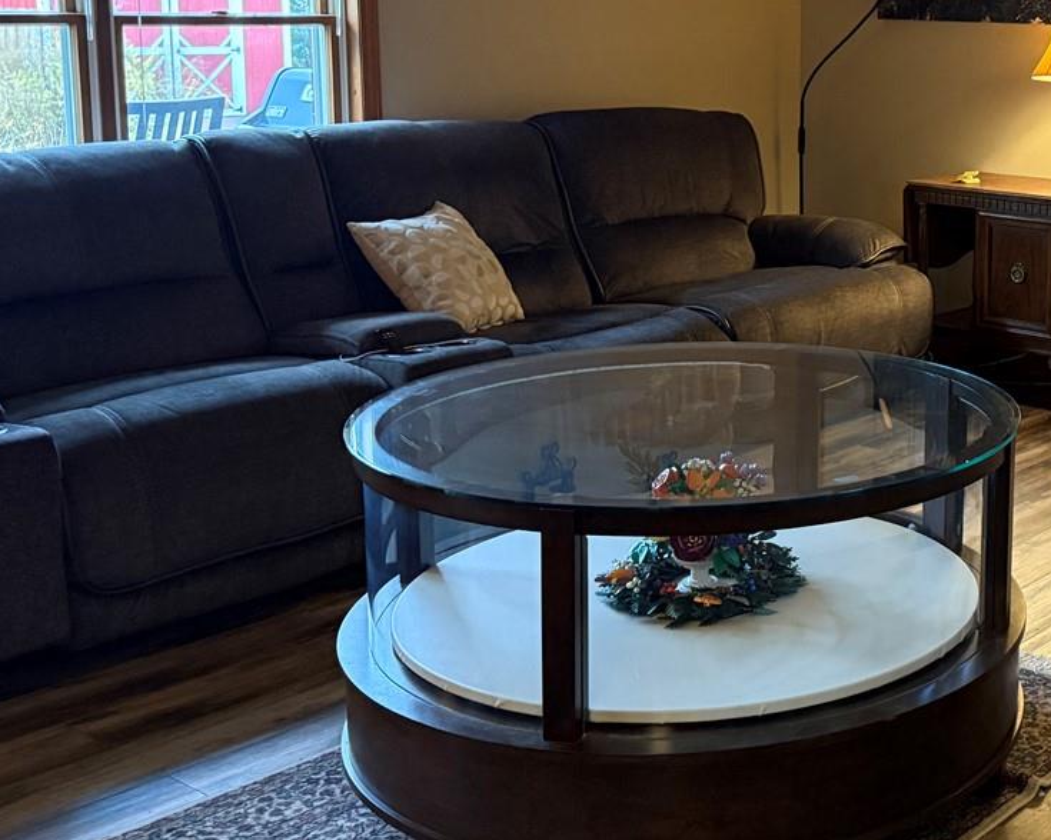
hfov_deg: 33.9
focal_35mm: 51
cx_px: 1018
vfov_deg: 29.4
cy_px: 261
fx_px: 1586
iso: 800
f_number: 1.78
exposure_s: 1/40
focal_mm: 6.76
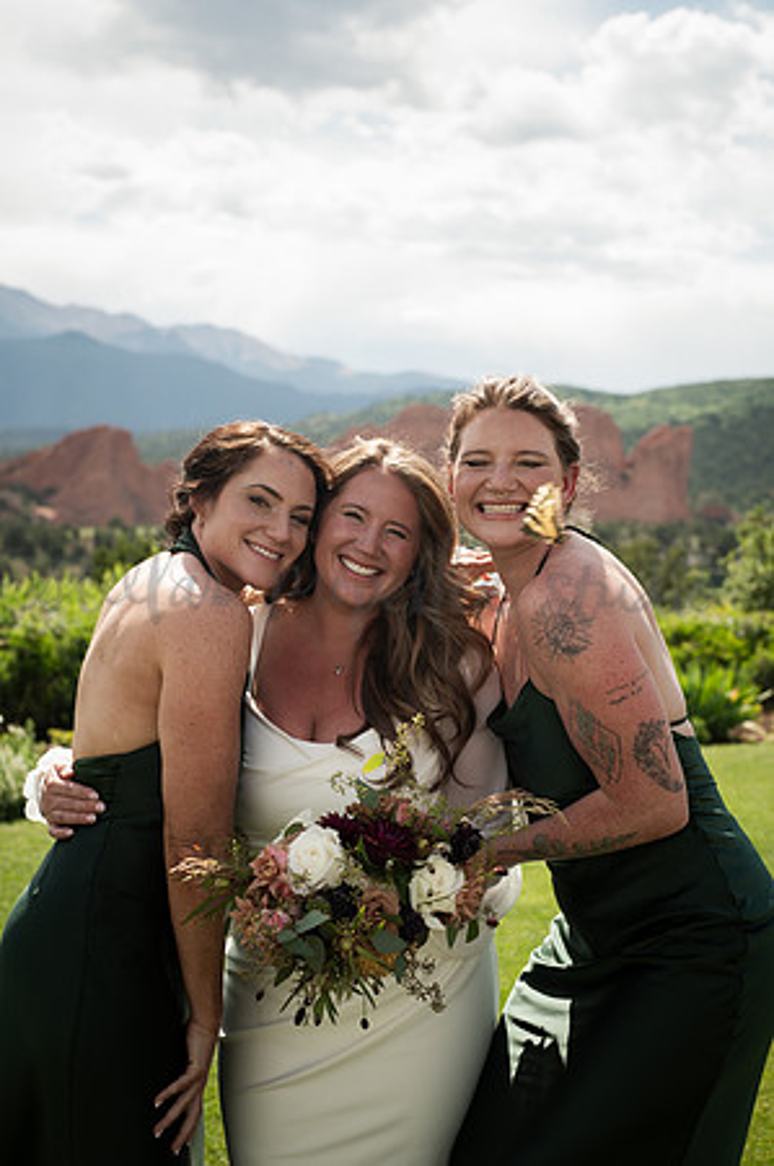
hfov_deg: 26.9
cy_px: 583
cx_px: 387
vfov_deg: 39.6
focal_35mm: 50
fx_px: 1616
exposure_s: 1/500
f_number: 4.5
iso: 100
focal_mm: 50
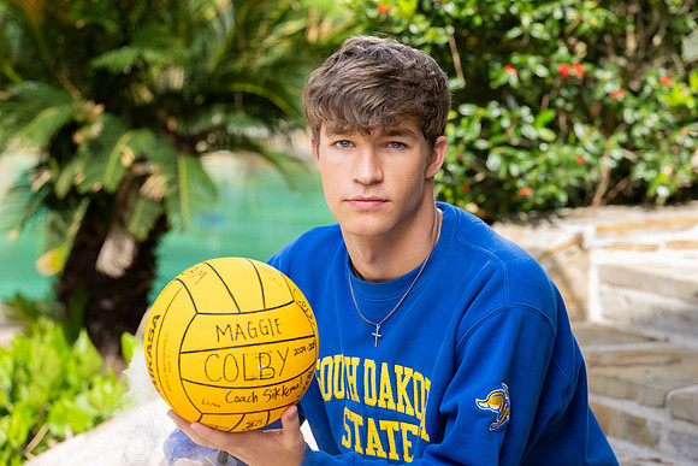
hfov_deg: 18.6
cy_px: 233
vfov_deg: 12.5
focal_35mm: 110
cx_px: 349
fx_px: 2133
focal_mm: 110
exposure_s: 1/200
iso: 100
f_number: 4.5
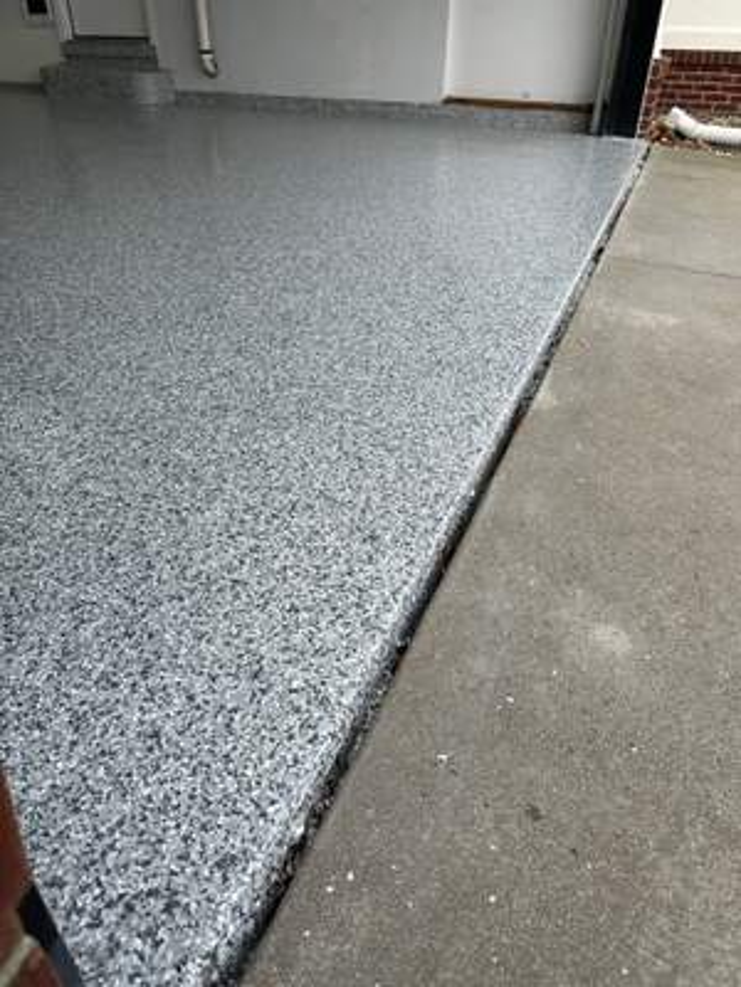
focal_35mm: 24
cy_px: 494
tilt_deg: -32.7
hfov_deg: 56.8
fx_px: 685
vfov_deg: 71.6
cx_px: 370
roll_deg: -1.8
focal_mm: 6.86
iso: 80
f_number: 1.78
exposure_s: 1/756
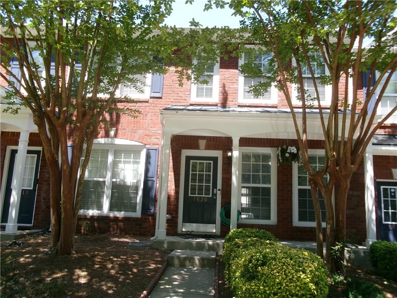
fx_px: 321
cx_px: 198
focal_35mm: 28
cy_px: 149
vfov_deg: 49.7
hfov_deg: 63.4
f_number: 3.9
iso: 100
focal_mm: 5.1
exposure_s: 1/140
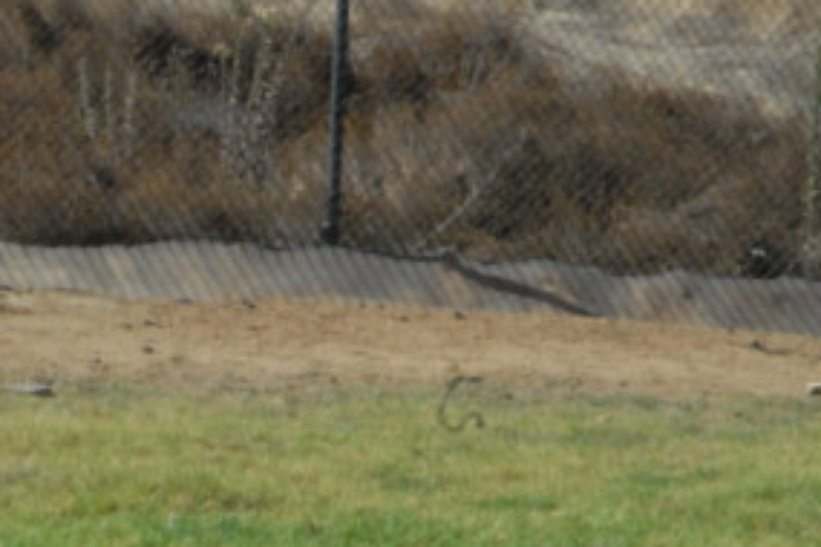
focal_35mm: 843
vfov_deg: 1.6
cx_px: 12
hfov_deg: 2.4
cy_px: 433
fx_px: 19224
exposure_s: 1/125
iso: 1100
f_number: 36
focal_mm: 200
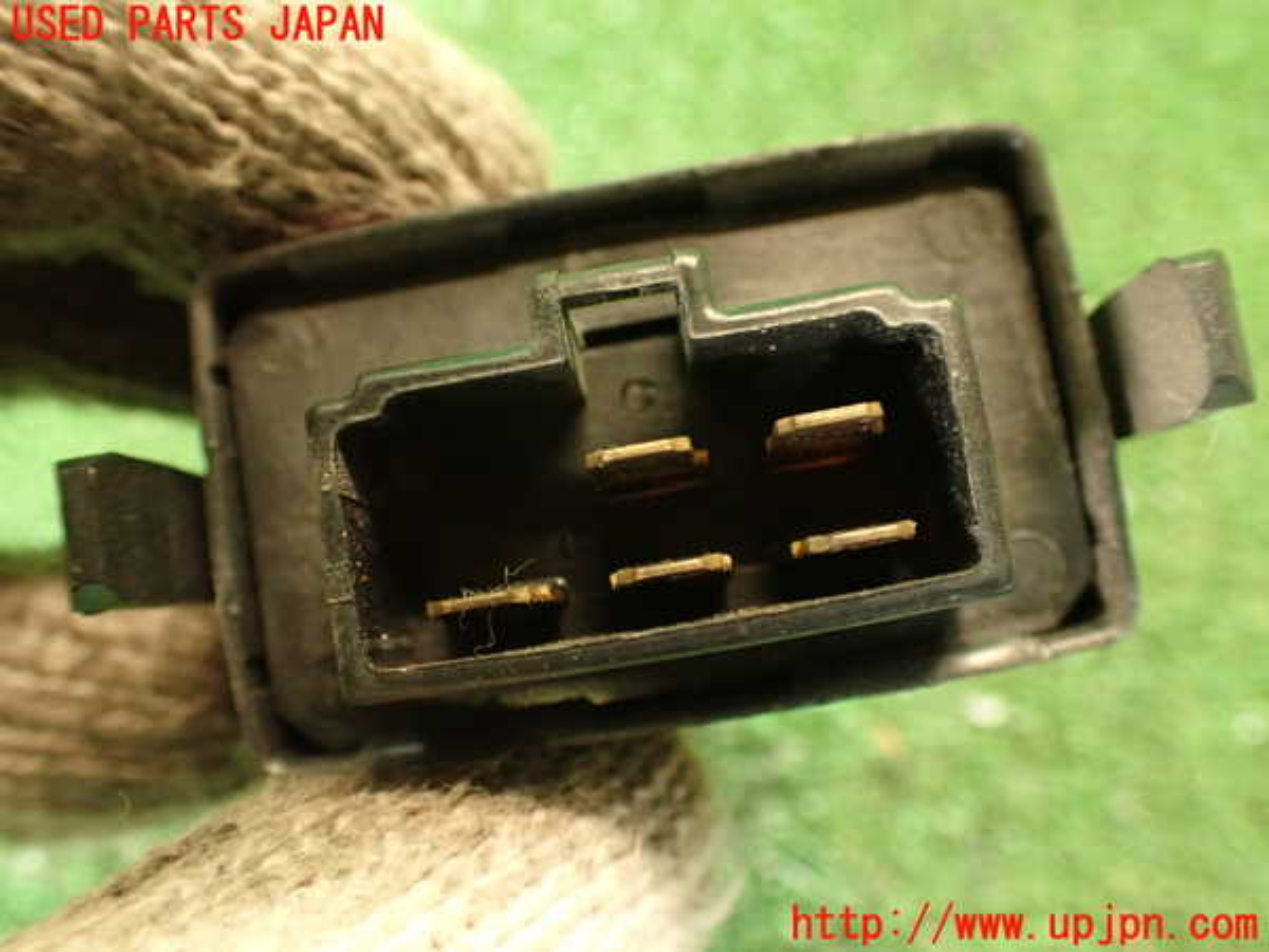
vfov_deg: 44.2
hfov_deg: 56.8
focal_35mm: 32
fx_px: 1173
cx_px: 634
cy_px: 476
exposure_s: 1/30
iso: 800
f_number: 2.4
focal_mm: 5.79
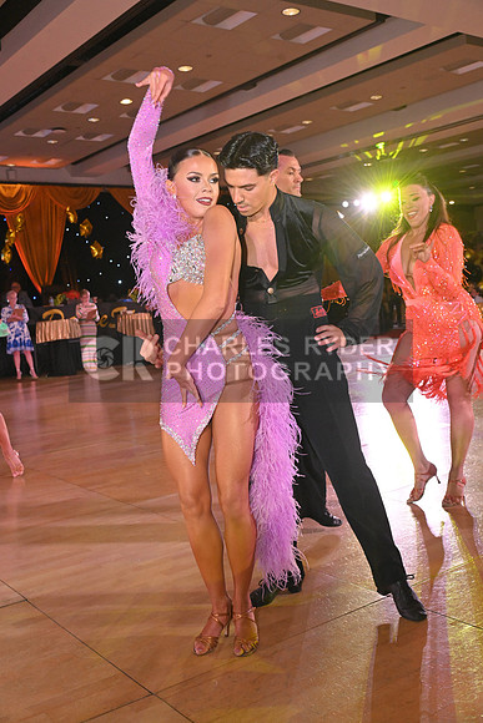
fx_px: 764
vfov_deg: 50.7
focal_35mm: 38
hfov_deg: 35.1
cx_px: 242
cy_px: 362
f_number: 6.3
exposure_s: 1/320
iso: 3200
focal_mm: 38
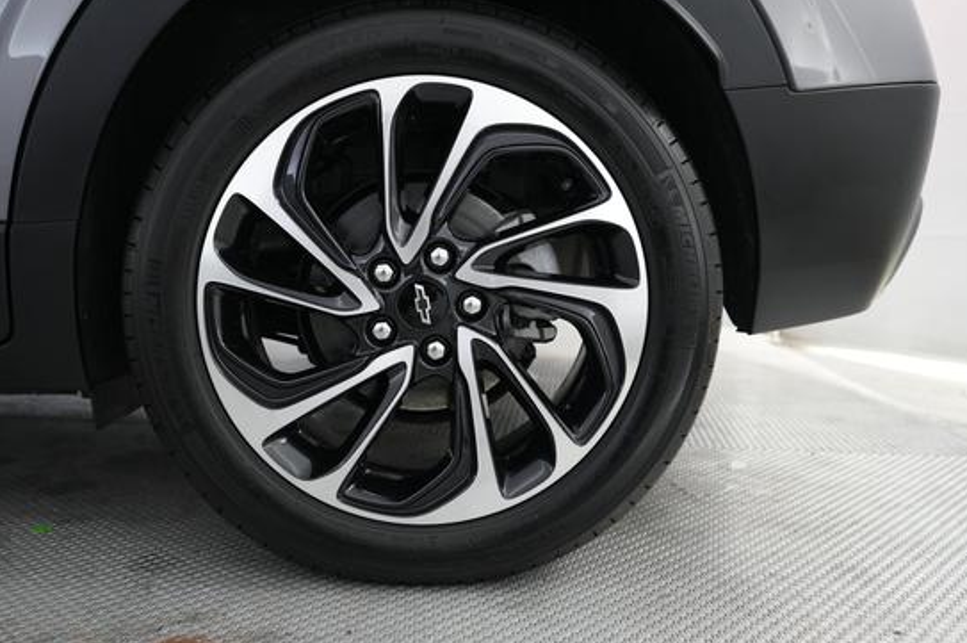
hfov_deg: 57.1
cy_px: 313
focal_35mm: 33
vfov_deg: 39.9
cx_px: 424
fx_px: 886
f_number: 2.8
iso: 2500
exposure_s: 1/160
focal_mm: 28
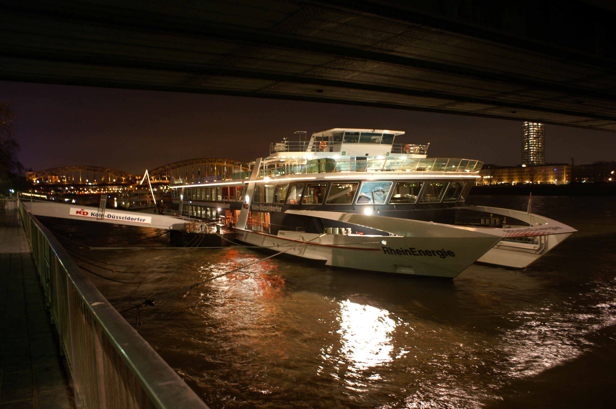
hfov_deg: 67.4
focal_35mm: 27
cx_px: 308
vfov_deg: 47.8
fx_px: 462
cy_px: 204
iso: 400
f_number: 3.5
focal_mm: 18
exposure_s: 1/1.25
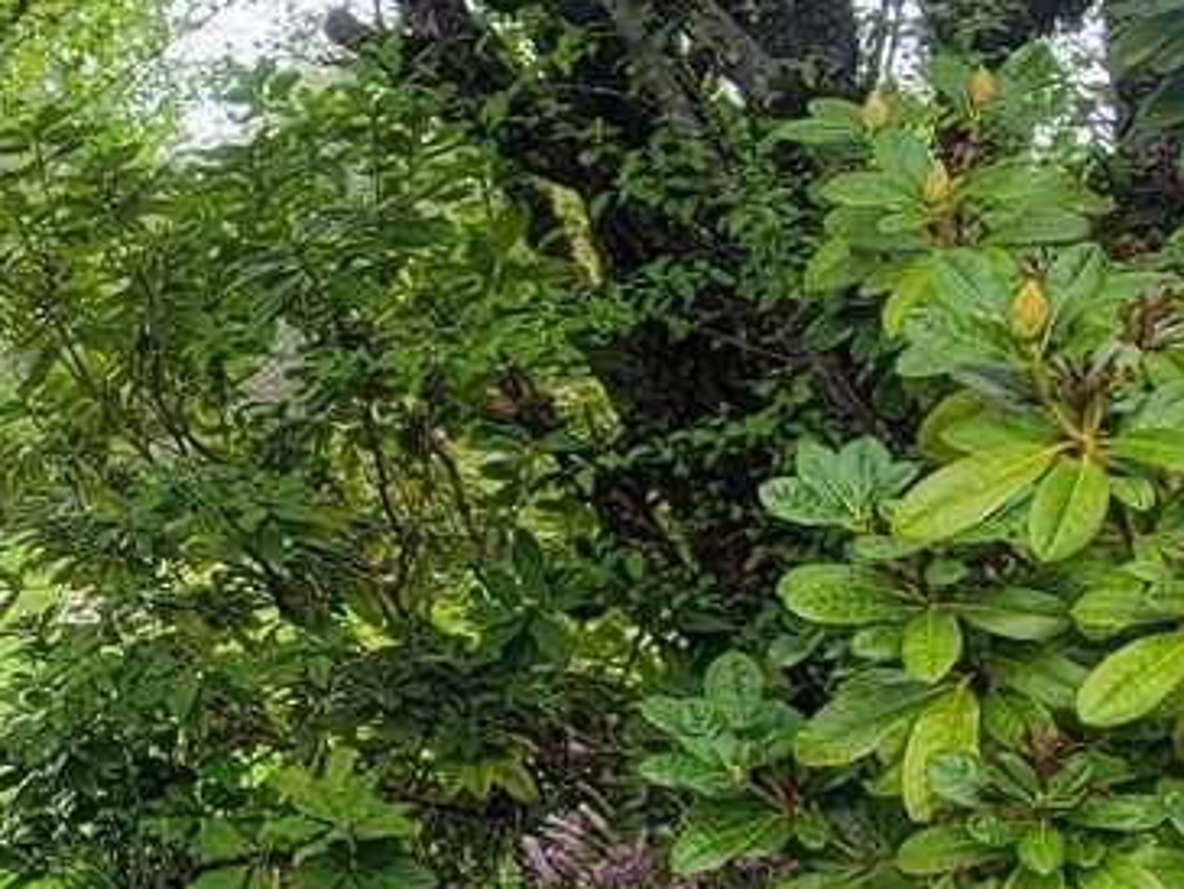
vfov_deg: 25.3
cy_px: 688
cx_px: -448
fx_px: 1950
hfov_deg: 27.0
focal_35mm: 57
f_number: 2.2
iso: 50
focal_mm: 2.2
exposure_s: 1/206
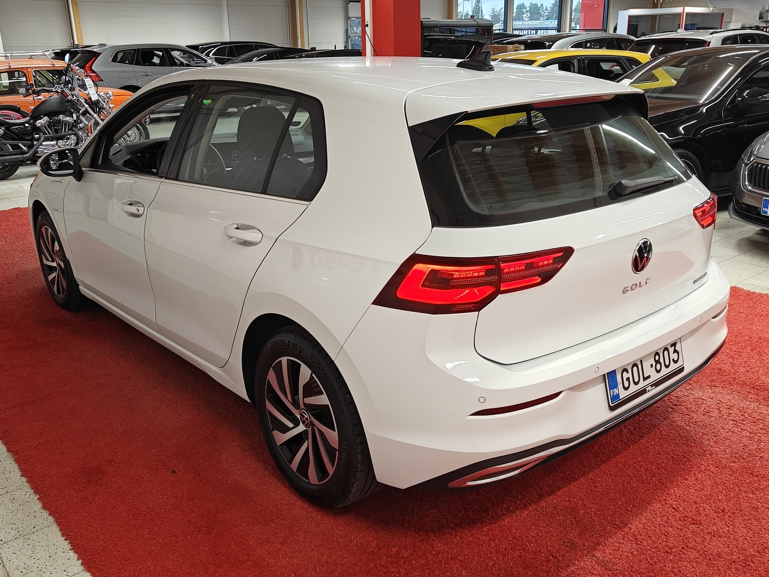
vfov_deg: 44.2
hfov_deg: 56.8
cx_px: 384
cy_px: 288
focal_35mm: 32
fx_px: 711
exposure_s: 1/100
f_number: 1.8
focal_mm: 5.59
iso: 80
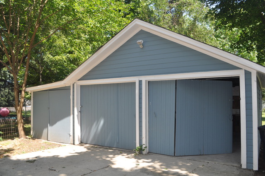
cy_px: 88
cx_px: 132
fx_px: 198
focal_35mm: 27
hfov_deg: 67.4
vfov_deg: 47.8
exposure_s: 1/200
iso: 200
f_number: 6.3
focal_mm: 18
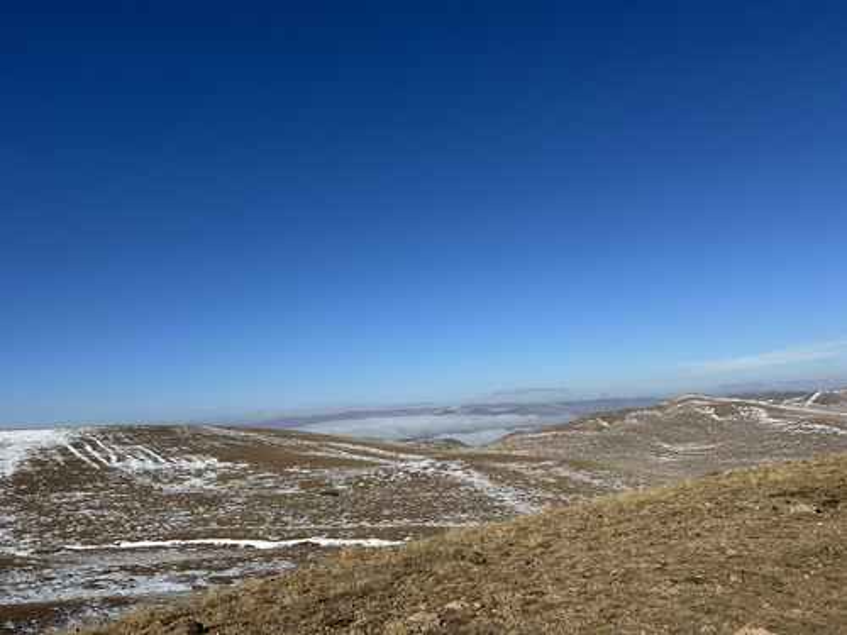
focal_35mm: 24
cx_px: 424
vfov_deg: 56.8
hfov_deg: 71.6
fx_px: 587
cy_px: 318
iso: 80
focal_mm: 6.86
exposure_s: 1/12048
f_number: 1.78
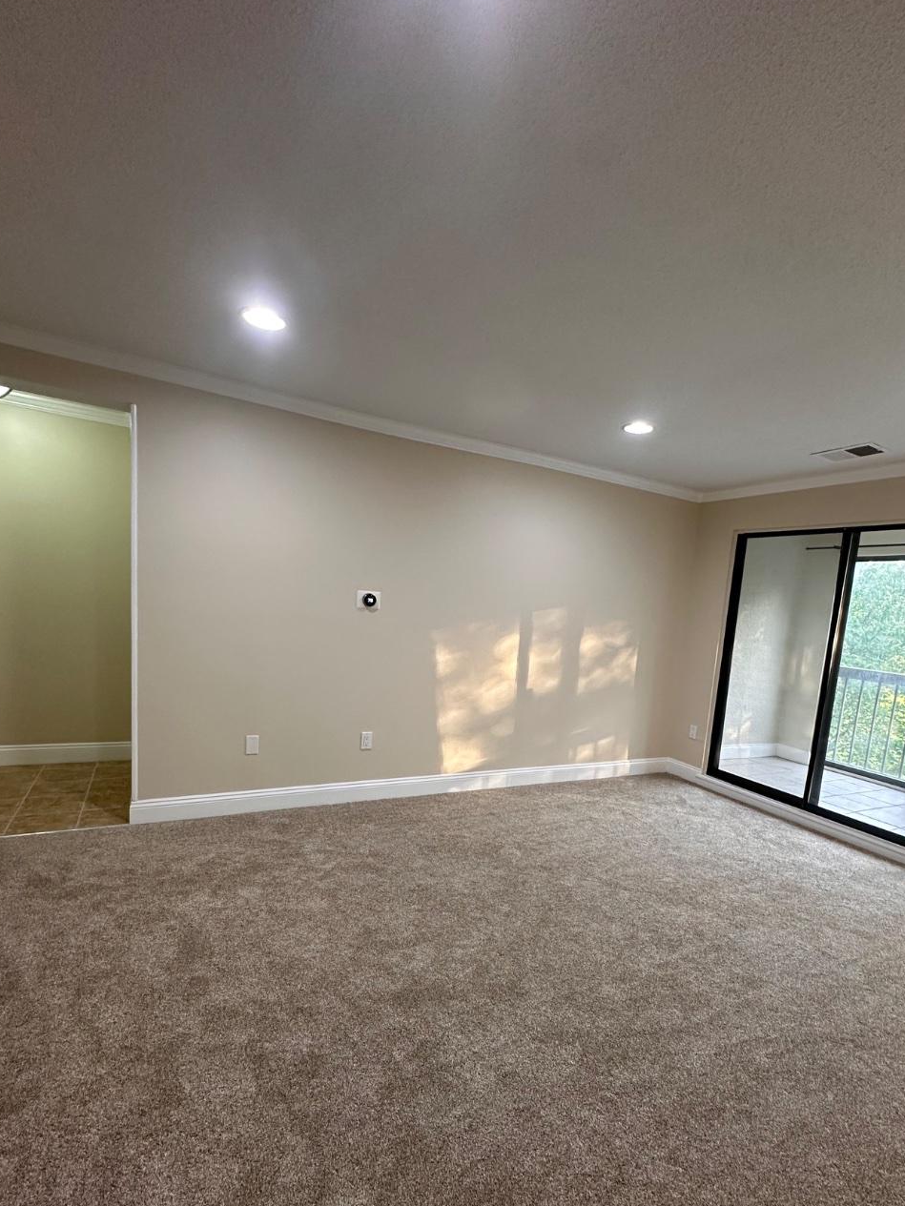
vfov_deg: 90.5
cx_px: 489
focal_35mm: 17
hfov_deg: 74.6
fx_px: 592
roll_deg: -6.3
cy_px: 686
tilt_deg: -6.4
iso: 200
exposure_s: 1/60
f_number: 2.2
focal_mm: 2.22
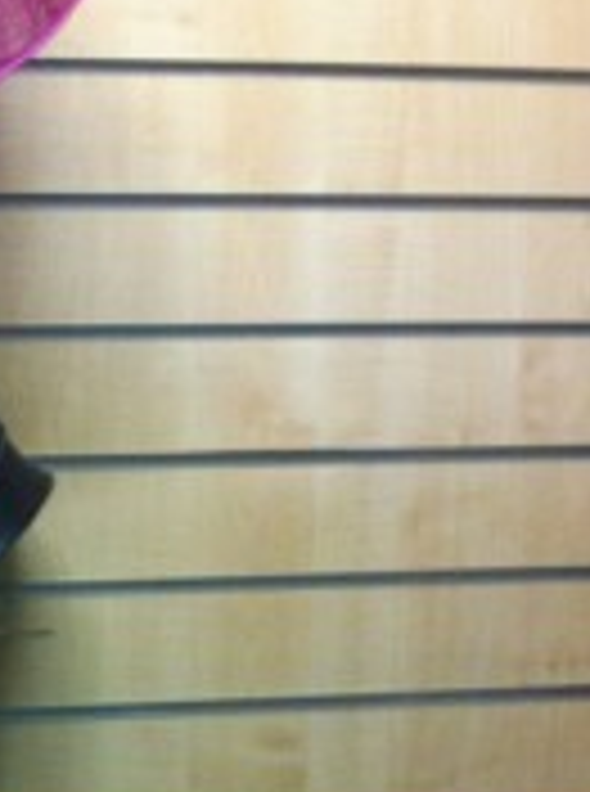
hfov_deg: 13.8
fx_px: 2329
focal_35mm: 102
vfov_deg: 18.6
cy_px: 850
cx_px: -198
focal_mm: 3.85
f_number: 2.8
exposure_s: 1/15
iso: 160
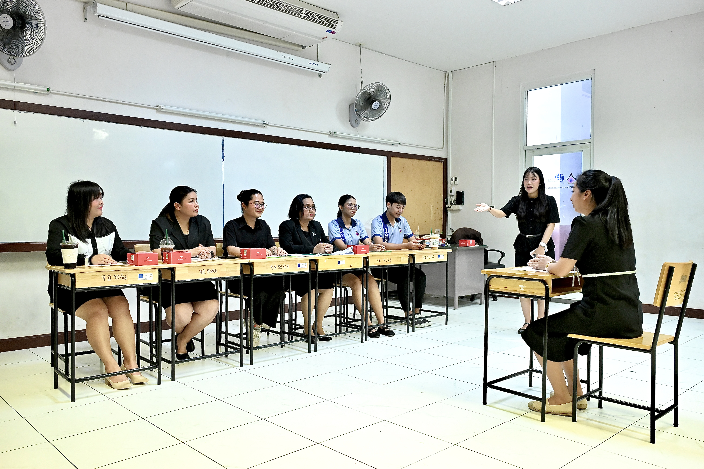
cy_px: 234
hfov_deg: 65.5
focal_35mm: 28
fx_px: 548
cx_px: 352
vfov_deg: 46.4
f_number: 4
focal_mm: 28
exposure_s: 1/200
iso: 5000
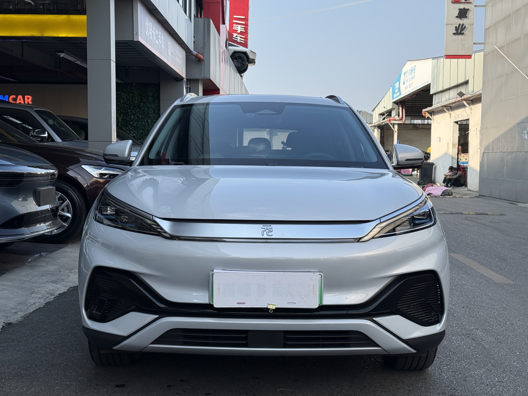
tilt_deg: -2.8
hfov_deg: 39.7
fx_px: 732
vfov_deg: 30.3
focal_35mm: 48
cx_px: 264
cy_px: 198
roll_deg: -1.3
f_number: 1.78
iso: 64
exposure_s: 1/1642
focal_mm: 6.76
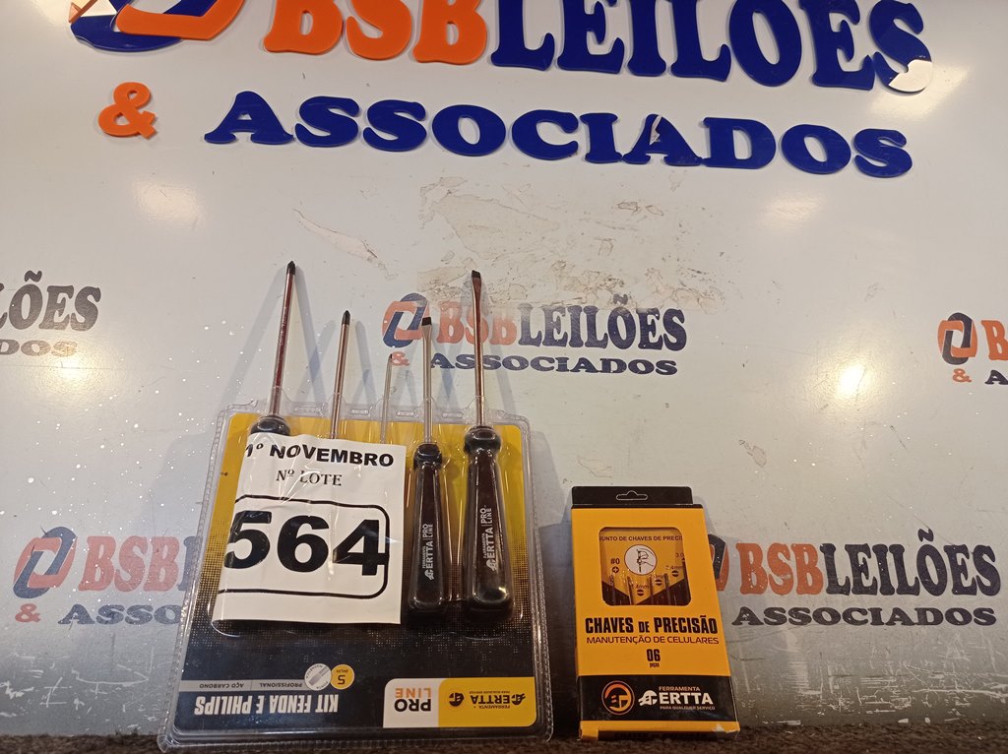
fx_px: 815
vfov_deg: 49.7
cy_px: 377
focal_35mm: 28
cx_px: 504
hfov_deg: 63.5
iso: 103
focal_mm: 4.7
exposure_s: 1/133
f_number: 1.79
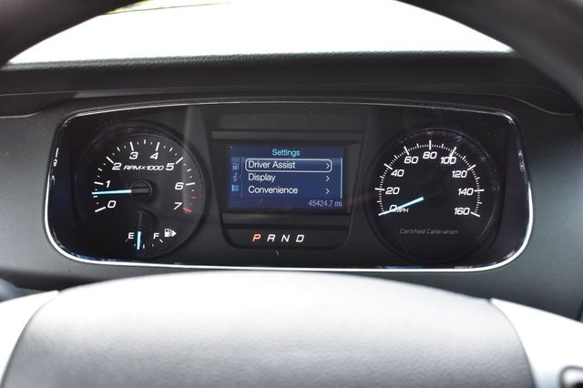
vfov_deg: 31.9
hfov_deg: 46.4
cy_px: 194
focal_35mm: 42
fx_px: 680
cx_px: 292
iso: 400
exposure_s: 1/30
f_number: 7.1
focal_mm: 28
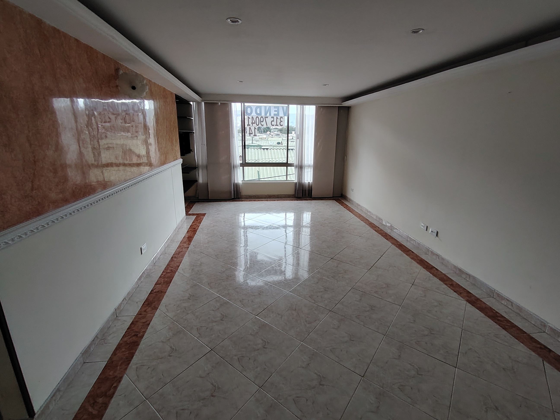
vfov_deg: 74.7
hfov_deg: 91.0
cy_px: 210
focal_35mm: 17
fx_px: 275
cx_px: 280
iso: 100
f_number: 2.2
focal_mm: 1.43
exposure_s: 1/102
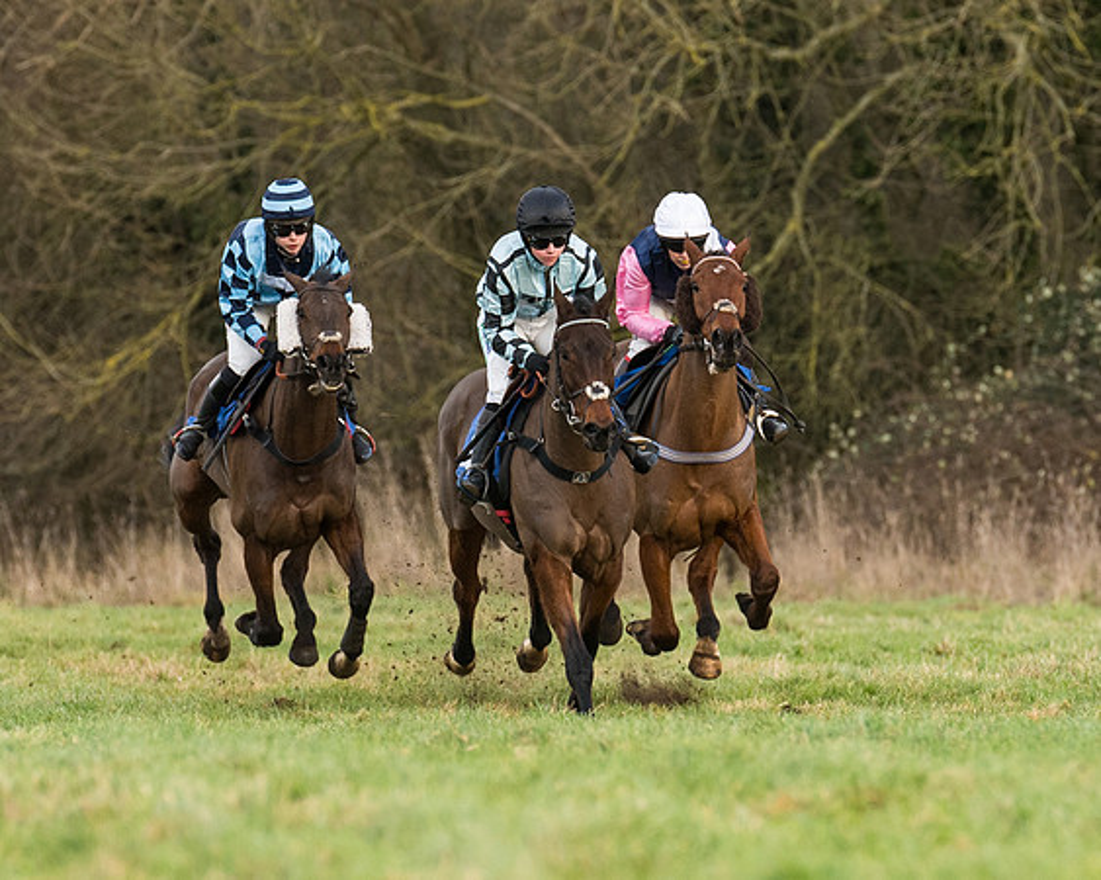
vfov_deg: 2.2
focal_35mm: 695
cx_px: 597
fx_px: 22643
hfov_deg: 2.8
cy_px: 422
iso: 800
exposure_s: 1/1250
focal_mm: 270
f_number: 4
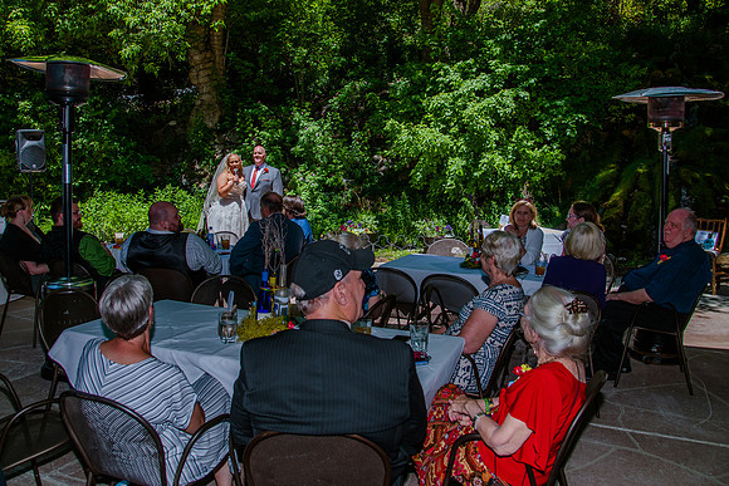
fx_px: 584
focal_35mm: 29
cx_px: 353
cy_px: 199
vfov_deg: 45.1
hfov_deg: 64.0
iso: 250
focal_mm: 24
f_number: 5.6
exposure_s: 1/1000
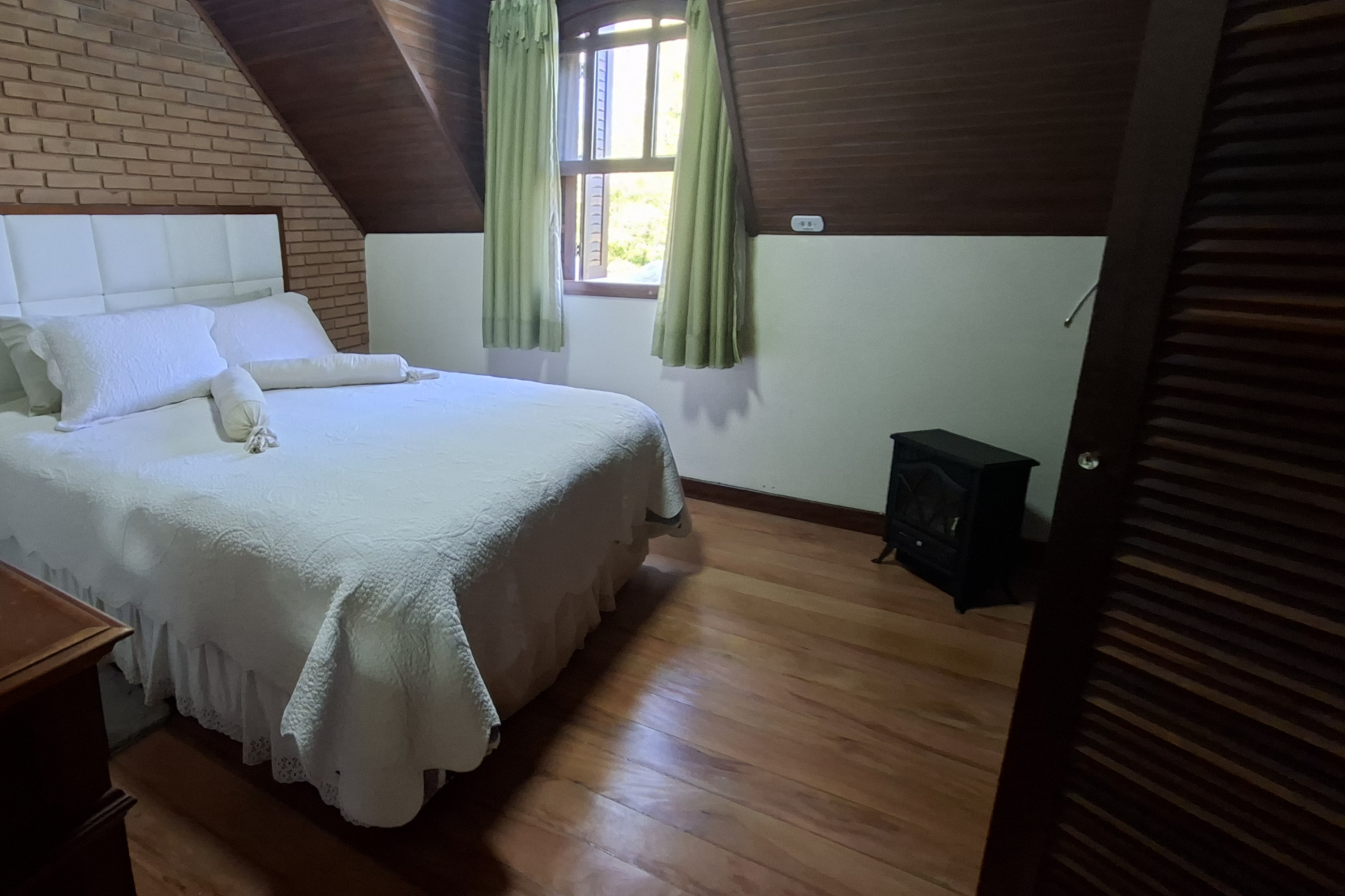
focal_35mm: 18
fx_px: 672
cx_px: 472
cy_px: 388
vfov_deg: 67.1
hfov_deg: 87.5
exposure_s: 1/24
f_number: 2.2
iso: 200
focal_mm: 1.74
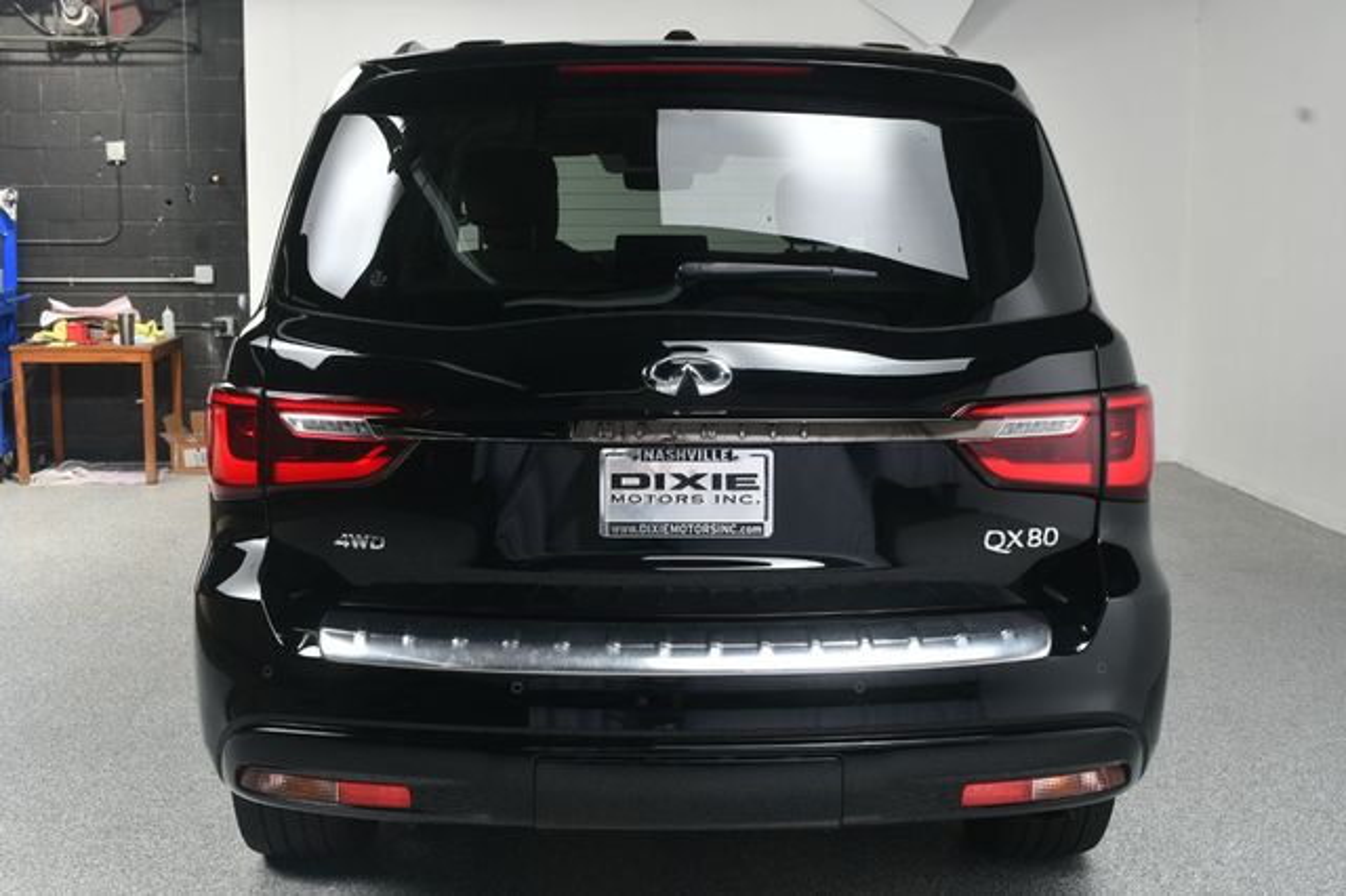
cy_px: 448
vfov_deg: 28.0
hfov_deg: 41.1
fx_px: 1794
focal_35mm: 48
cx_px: 673
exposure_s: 1/160
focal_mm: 32
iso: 100
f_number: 10
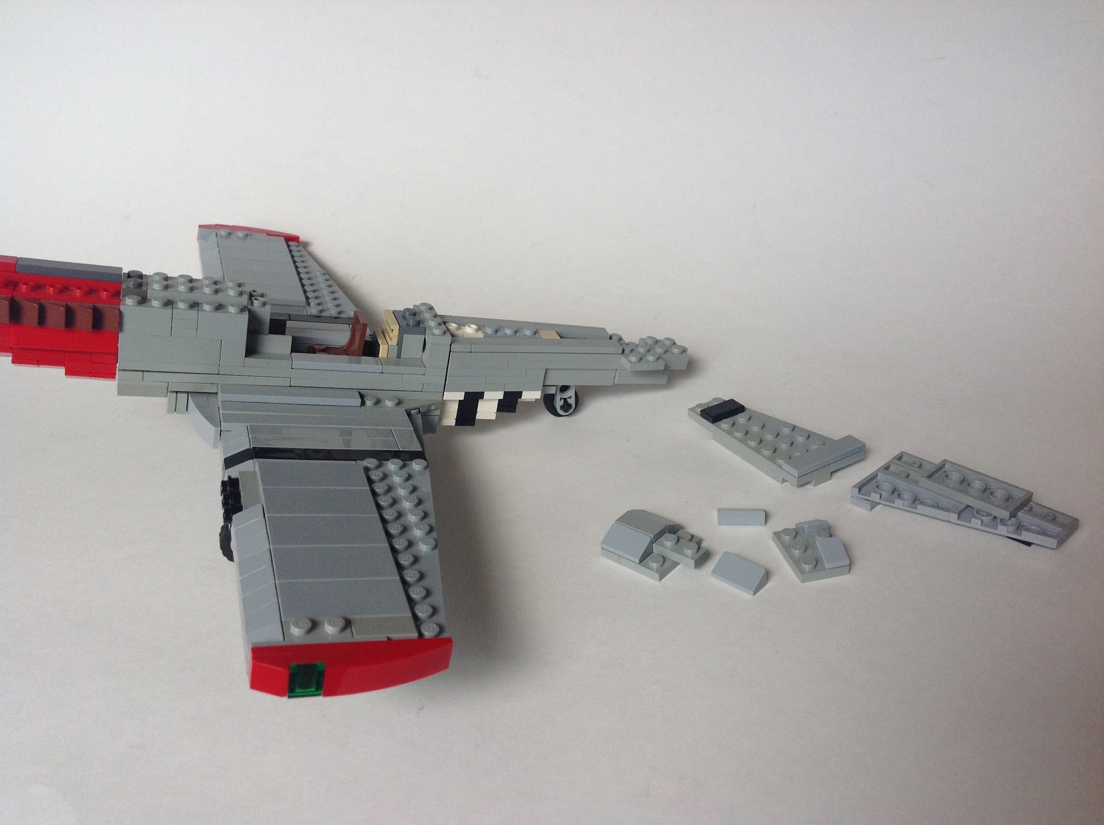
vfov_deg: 40.6
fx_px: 1115
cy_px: 412
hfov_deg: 52.7
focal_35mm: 35
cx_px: 552
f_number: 2.4
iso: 80
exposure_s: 1/120
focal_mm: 4.28
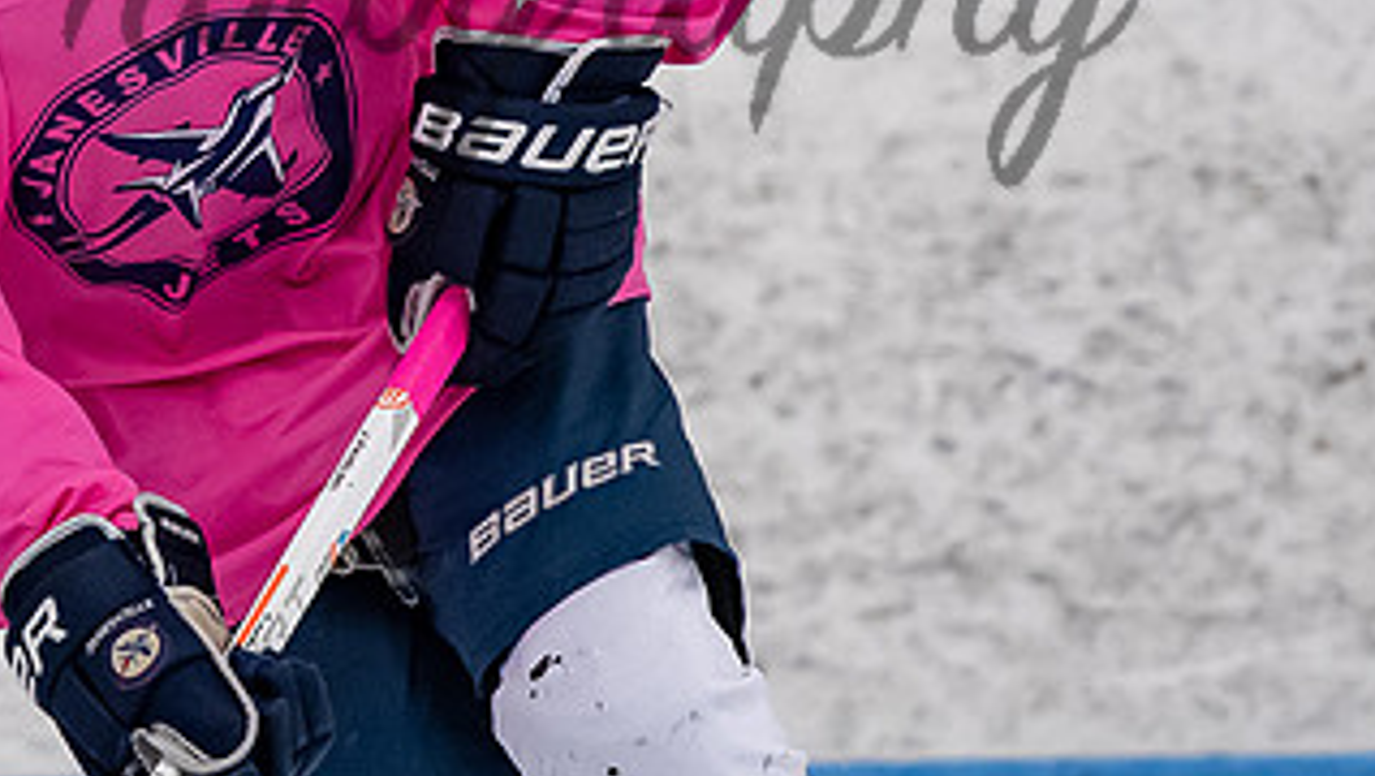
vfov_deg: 1.4
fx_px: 32182
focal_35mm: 882
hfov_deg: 2.4
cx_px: -154
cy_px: -224
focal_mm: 200
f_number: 3.5
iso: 2000
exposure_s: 1/800
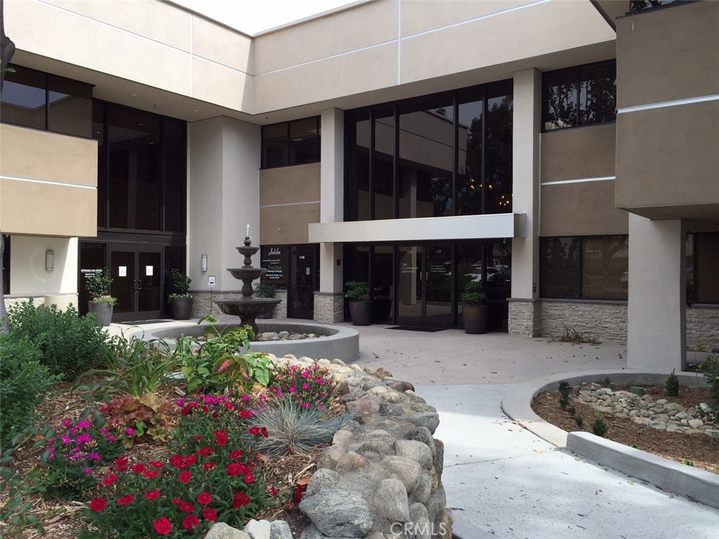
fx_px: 602
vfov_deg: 48.2
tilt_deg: -0.3
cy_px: 270
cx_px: 360
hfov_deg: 61.7
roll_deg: -1.2
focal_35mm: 29
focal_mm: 4.15
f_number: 2.2
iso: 32
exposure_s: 1/746
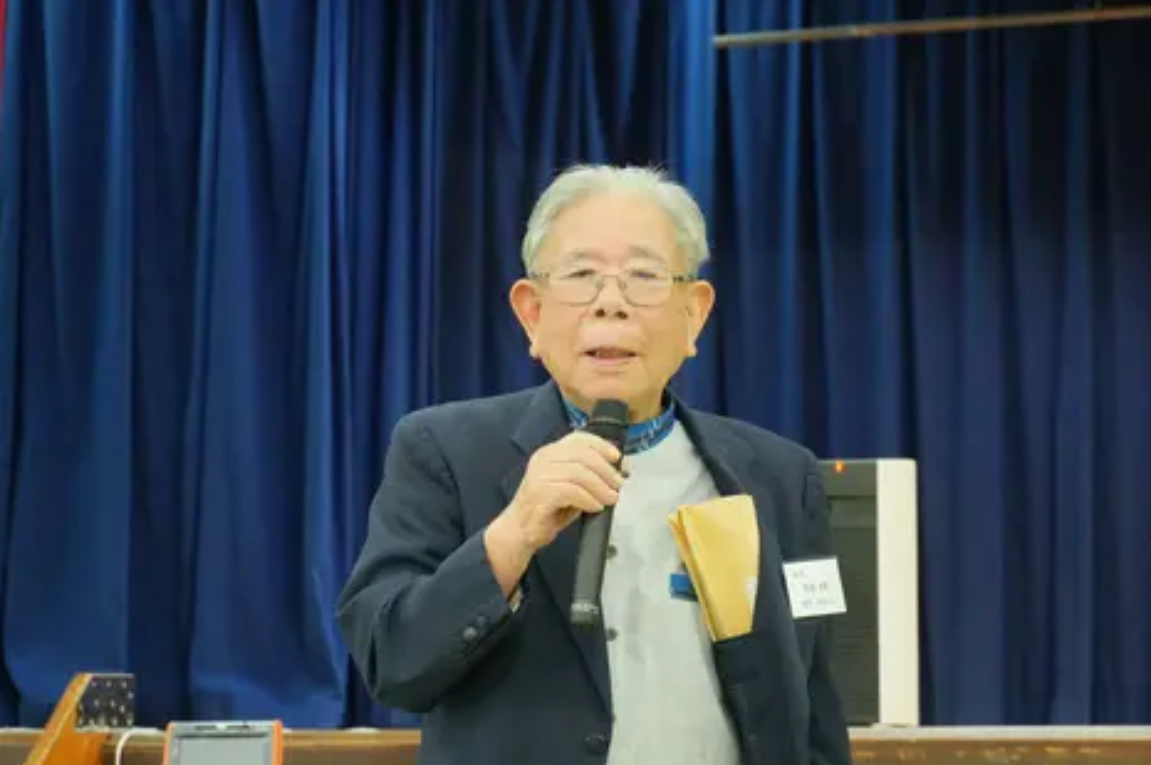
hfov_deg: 18.1
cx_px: 584
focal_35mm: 113
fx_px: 3609
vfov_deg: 12.1
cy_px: 363
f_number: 5.6
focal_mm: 70
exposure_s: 1/125
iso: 5000
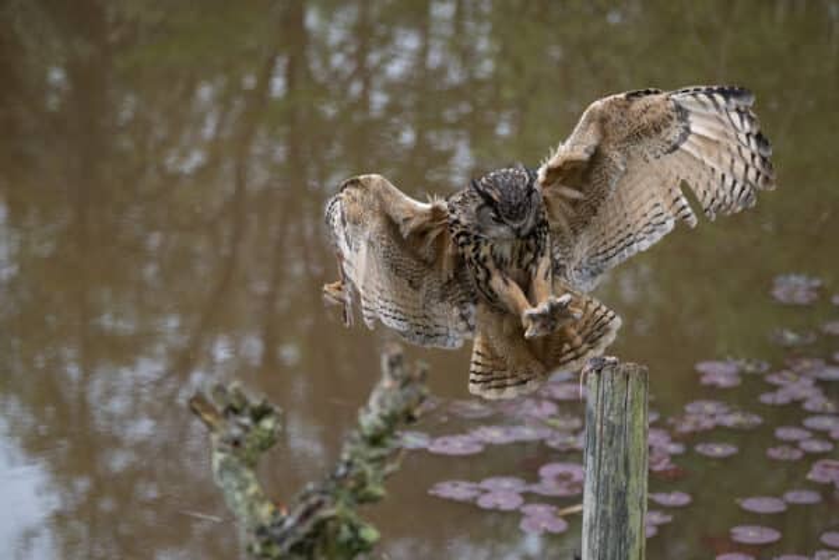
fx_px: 3263
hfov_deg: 14.7
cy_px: 280
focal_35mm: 140
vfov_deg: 9.8
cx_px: 420
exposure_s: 1/2000
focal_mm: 140
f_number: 4.8
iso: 1600
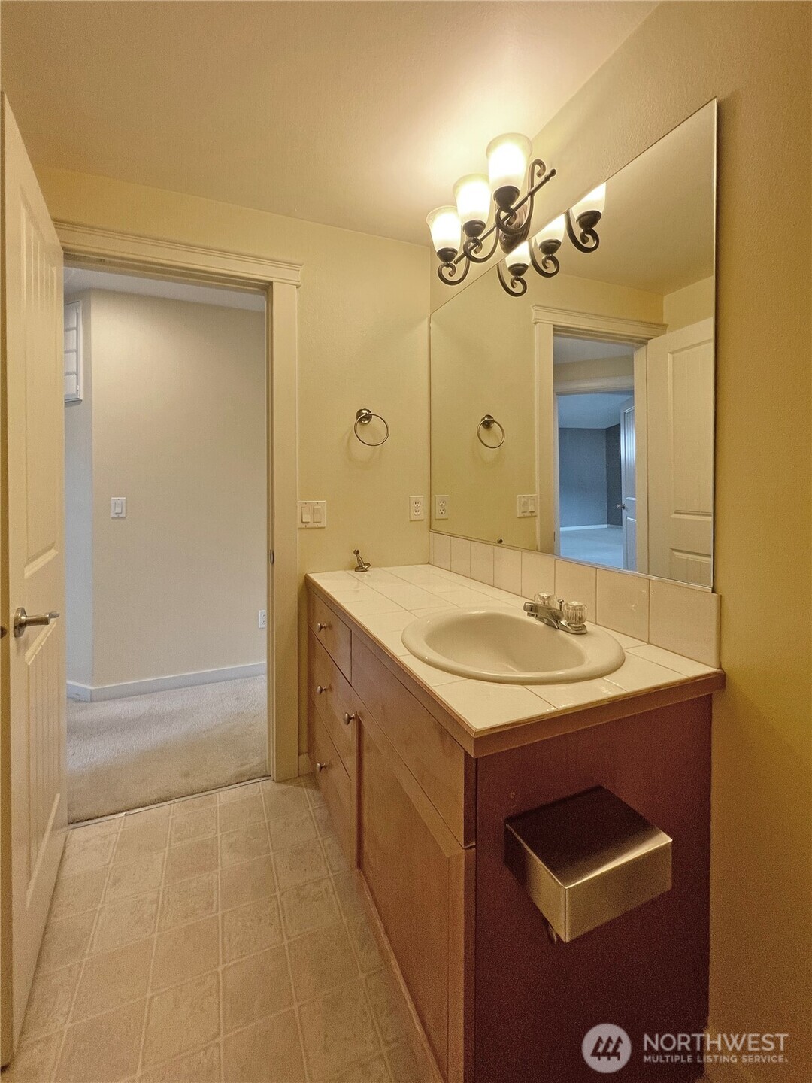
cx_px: 406
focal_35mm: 13
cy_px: 542
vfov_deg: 106.2
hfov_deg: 89.9
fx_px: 407
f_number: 1.8
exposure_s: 1/120
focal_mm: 1.57
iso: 125
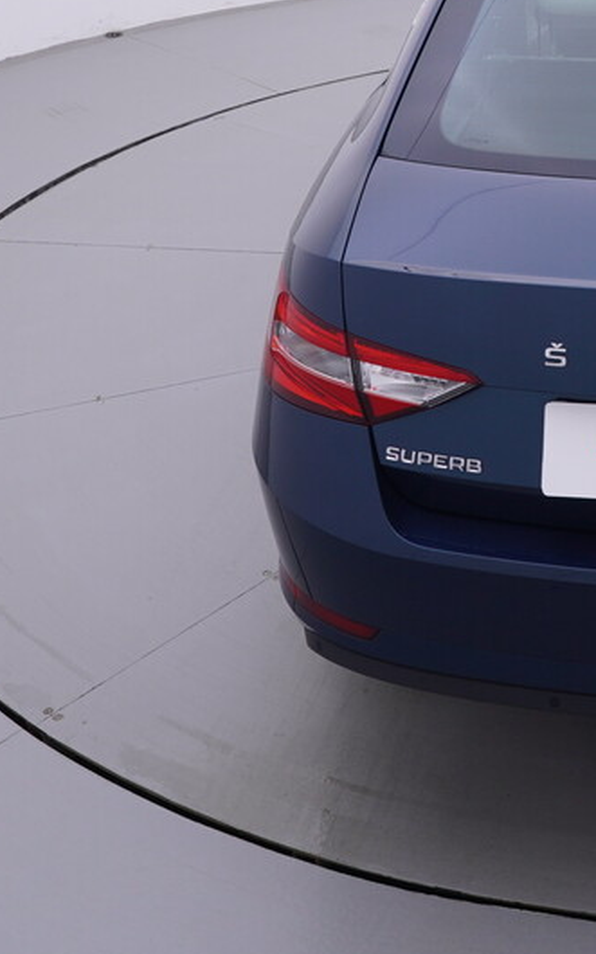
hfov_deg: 20.0
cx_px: 639
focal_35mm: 62
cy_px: 119
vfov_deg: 31.4
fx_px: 1622
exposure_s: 1/80
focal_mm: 15
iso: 200
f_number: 5
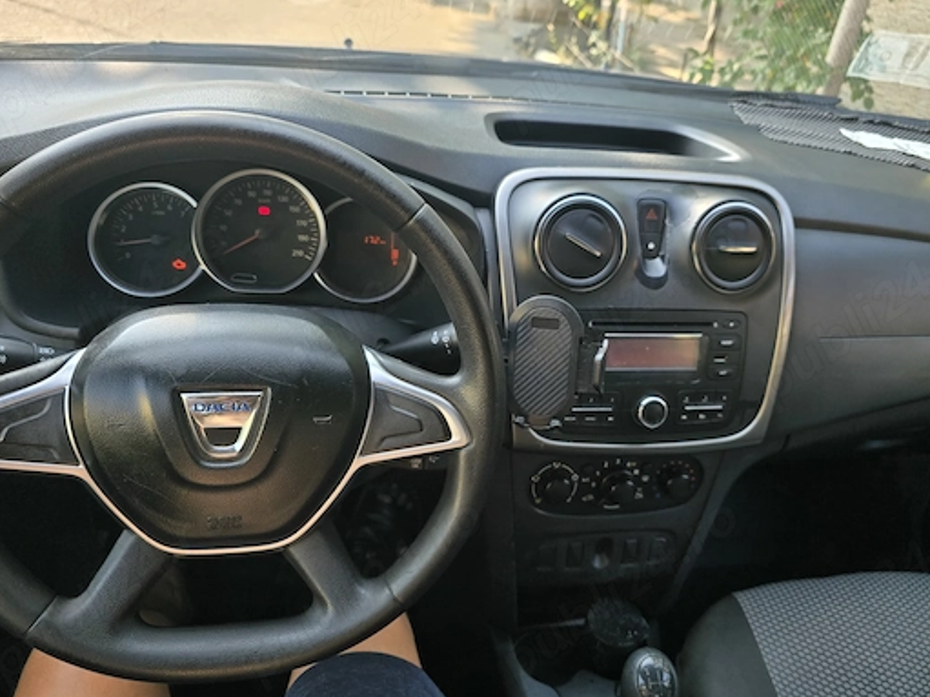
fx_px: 725
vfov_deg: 51.3
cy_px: 333
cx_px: 491
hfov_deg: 65.3
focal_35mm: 27
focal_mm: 6.3
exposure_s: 1/180
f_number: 1.7
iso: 40
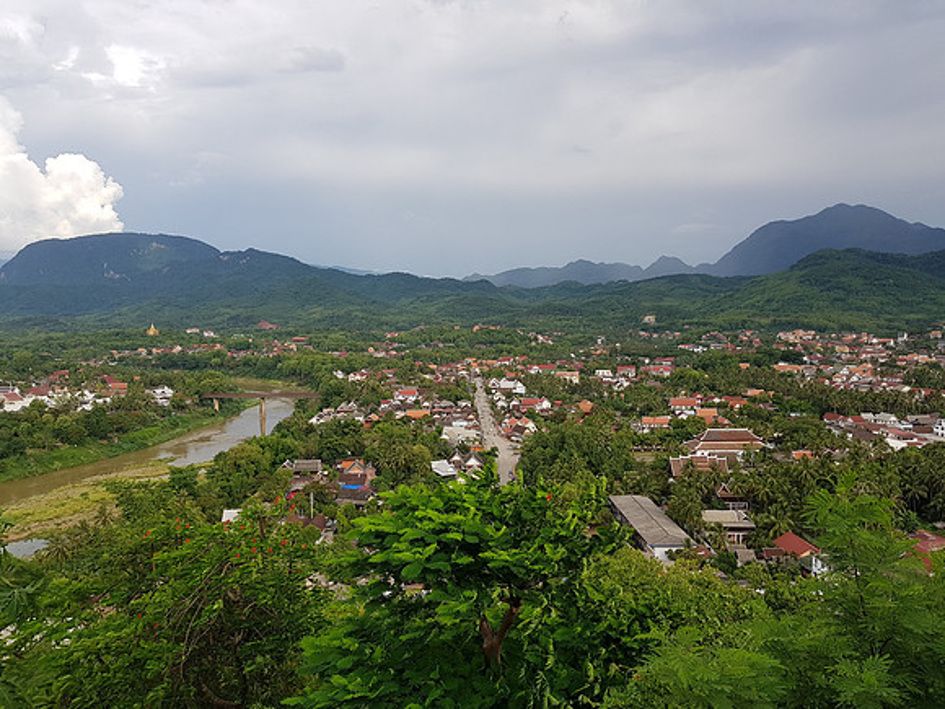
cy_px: 354
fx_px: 710
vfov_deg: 53.1
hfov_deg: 67.3
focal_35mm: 26
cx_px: 472
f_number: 1.7
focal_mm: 4.2
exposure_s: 1/1052
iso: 40
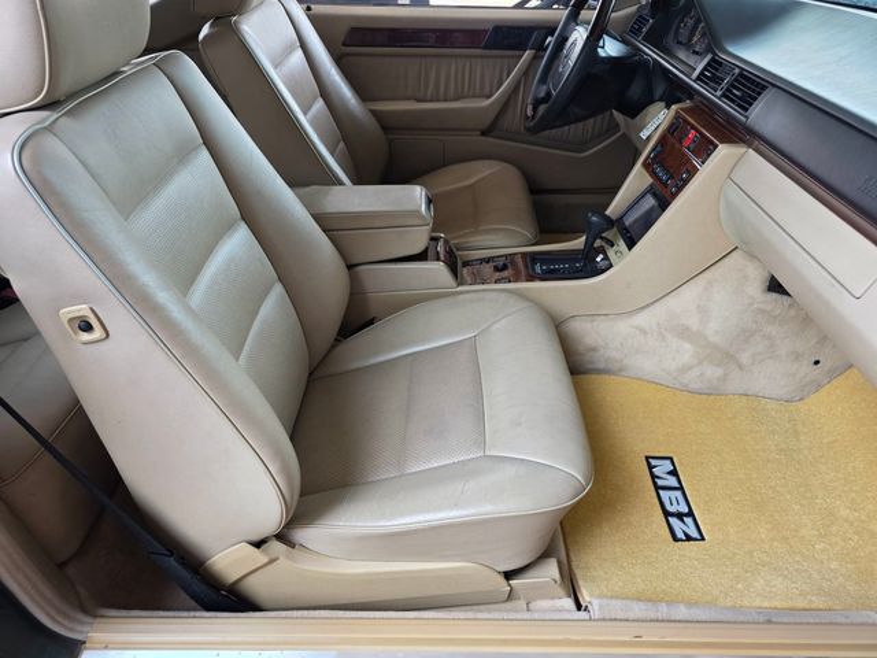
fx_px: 583
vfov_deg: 58.9
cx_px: 438
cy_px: 329
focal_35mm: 23
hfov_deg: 73.9
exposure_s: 1/180
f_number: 1.7
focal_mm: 6.3
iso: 100
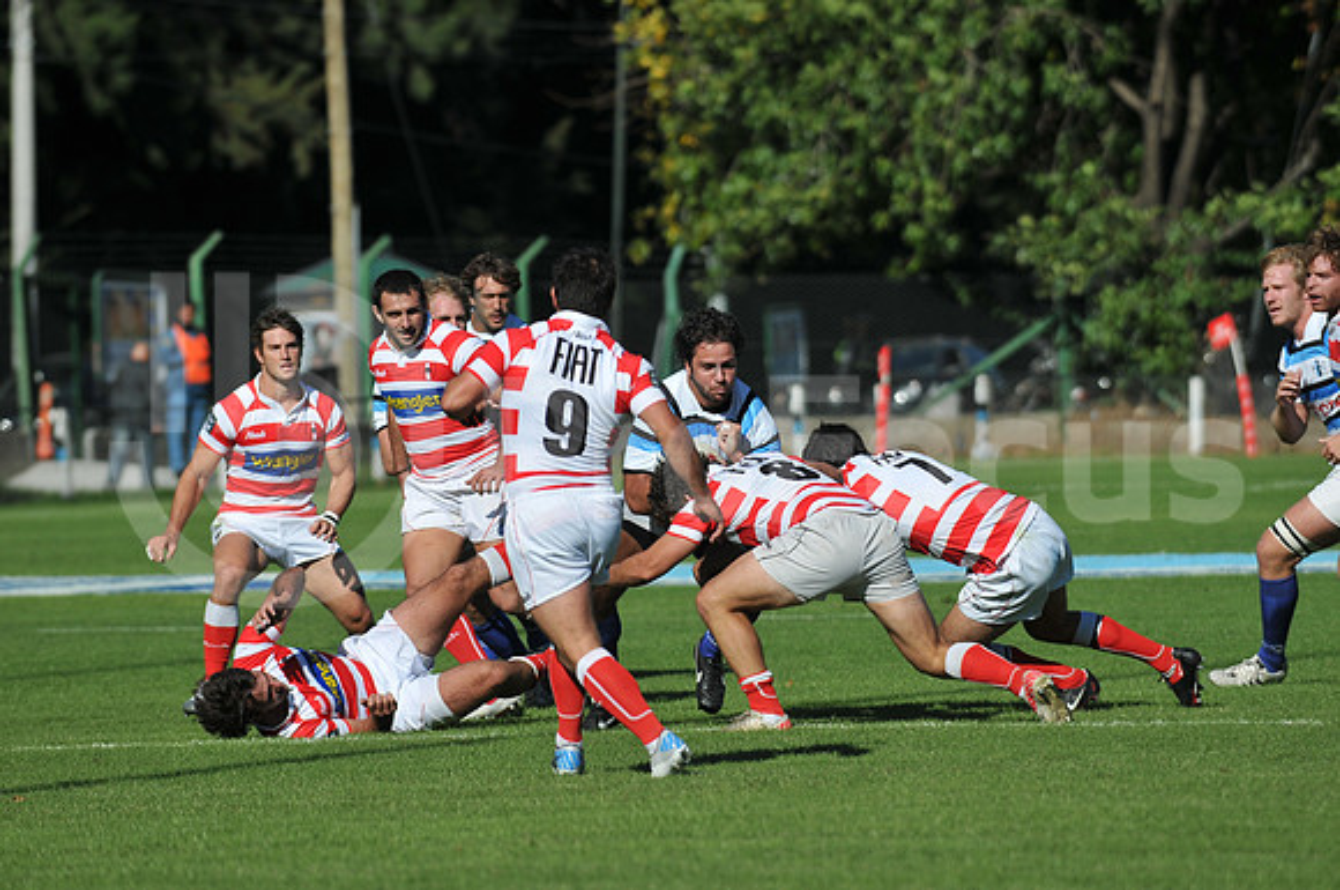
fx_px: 11151
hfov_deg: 6.9
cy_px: 445
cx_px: 670
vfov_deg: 4.6
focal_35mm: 300
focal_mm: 200
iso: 200
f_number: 3.5
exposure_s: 1/4000
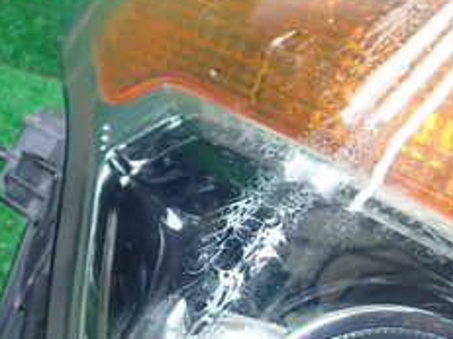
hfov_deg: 24.2
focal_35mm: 78
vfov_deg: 18.1
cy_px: 382
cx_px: 426
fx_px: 1020
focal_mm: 5.4
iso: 125
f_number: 2.3
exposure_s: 1/125
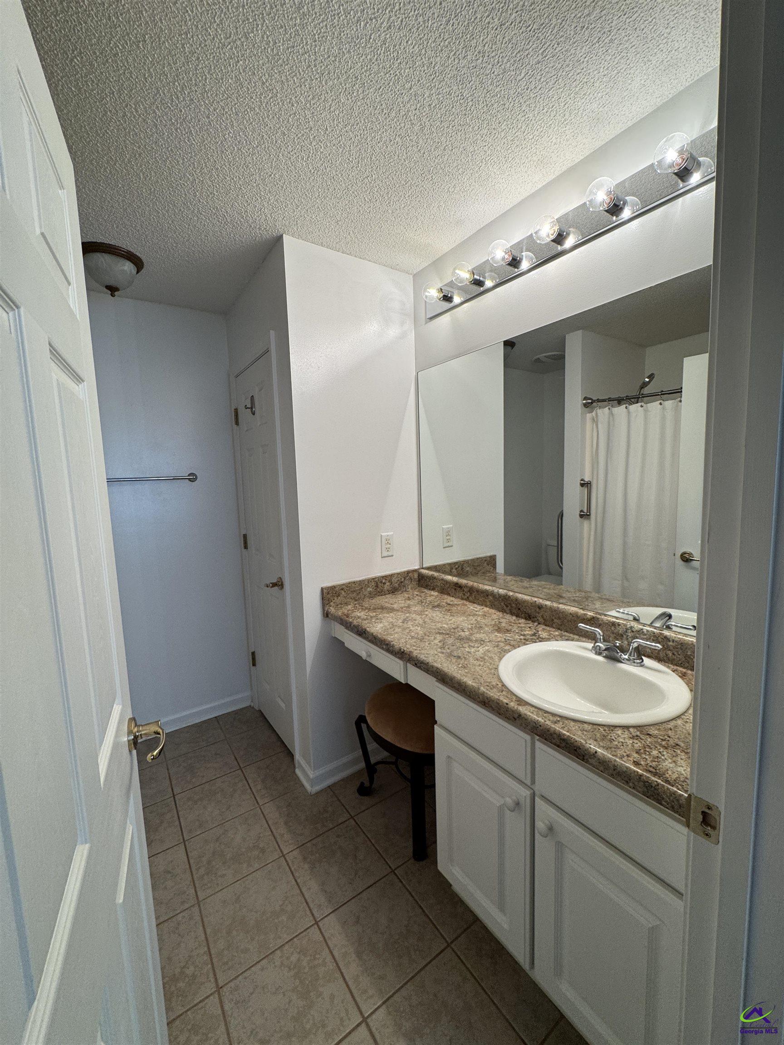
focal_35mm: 14
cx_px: 392
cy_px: 522
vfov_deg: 102.1
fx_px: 423
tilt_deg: -6.5
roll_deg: +1.7
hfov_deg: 85.7
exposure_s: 1/120
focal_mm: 2.22
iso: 100
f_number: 2.2
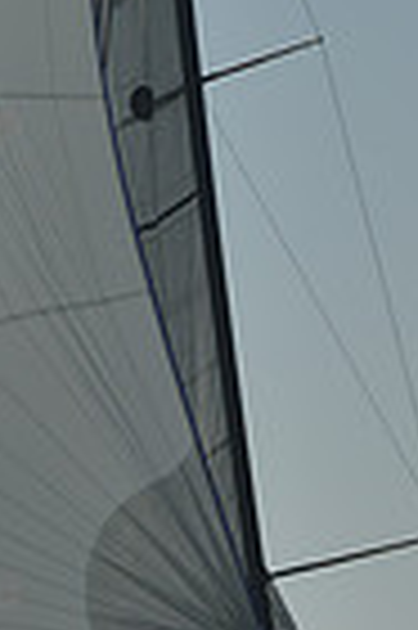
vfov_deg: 5.8
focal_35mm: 356
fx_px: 6215
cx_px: 254
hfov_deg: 3.9
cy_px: 360
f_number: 10
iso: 280
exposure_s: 1/1000
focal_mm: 86
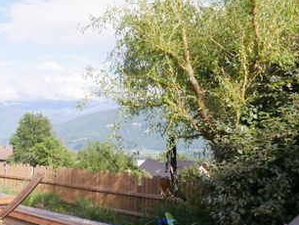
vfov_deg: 30.8
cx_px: 33
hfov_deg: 37.9
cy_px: 139
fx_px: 406
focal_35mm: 47
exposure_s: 1/640
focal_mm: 12
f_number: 8
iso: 200
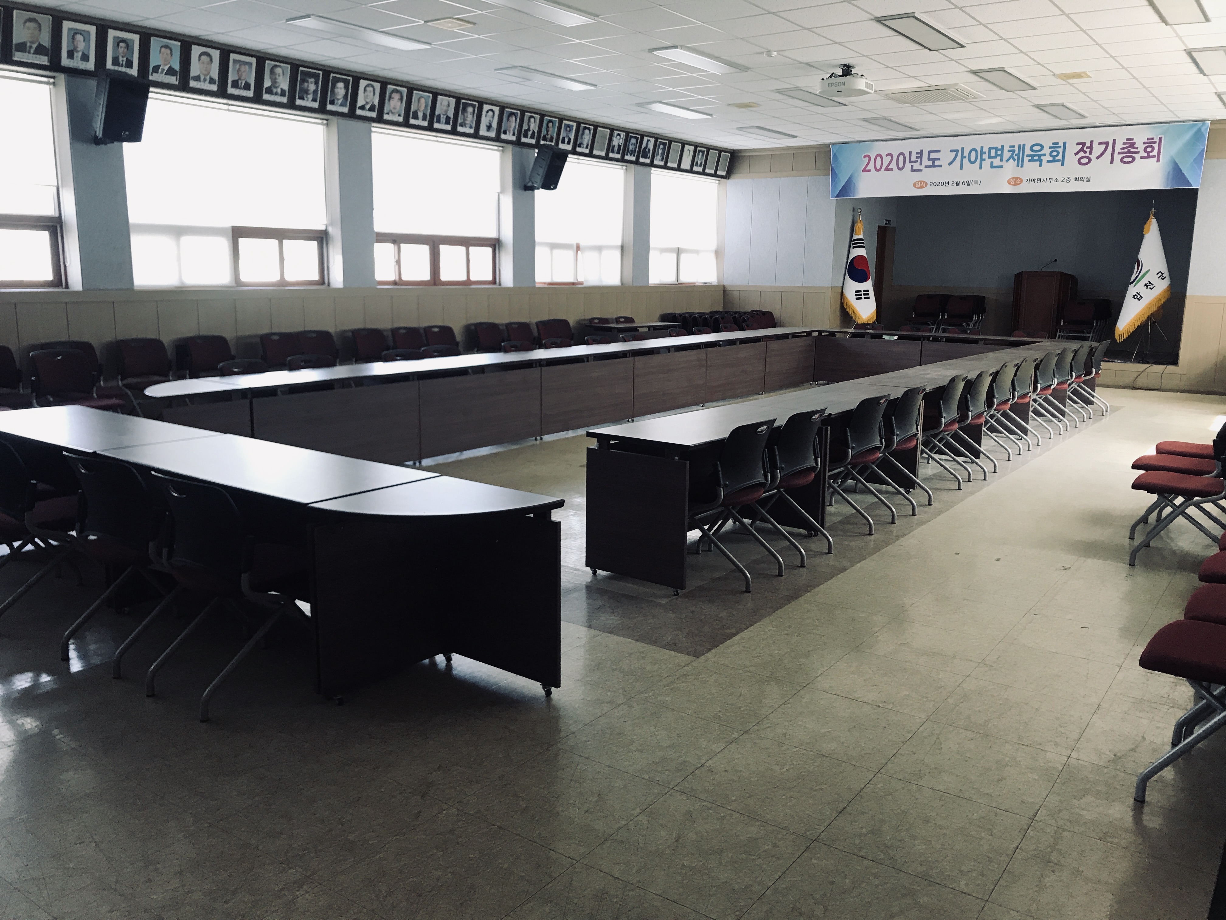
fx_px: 992
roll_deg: -0.8
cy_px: 460
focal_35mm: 28
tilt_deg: -9.6
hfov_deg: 63.4
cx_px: 613
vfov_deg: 49.7
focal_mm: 3.99
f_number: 1.8
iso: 25
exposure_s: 1/30
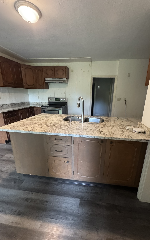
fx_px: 98
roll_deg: -1.7
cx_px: 84
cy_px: 120
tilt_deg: -15.1
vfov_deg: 101.5
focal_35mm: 15
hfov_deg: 74.5
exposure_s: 1/60
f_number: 2.2
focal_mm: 2.22
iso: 800
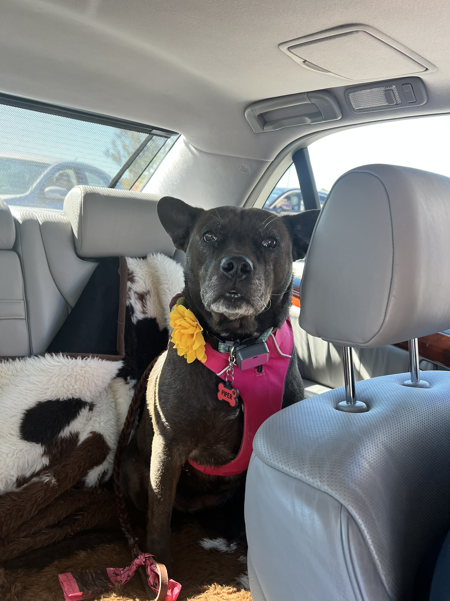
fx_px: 451
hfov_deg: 53.1
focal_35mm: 26
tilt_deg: -12.5
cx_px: 225
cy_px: 300
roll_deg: -8.3
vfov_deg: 67.3
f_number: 1.5
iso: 80
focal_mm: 5.7
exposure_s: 1/121
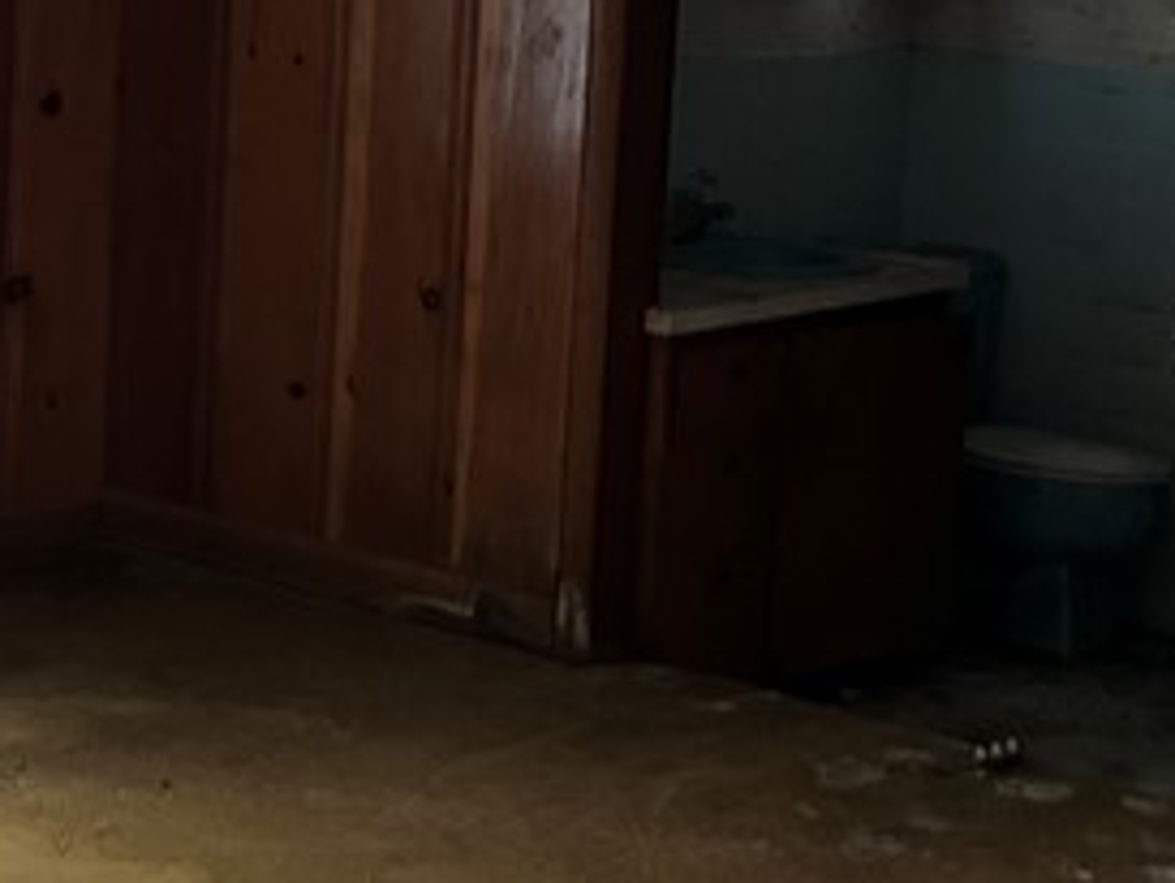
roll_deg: -3.7
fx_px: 3056
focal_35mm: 90
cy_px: 202
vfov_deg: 16.3
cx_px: 379
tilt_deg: -9.7
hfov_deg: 21.7
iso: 1000
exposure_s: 1/30
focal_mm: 6.86
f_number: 1.78
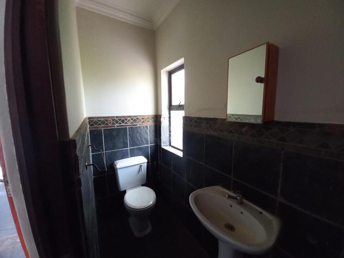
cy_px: 129
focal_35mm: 13
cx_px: 172
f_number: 2.2
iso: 200
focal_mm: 1.42
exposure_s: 1/20
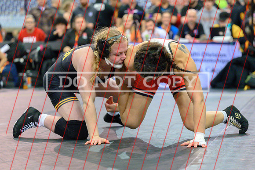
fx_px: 828
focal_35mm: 117
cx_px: 146
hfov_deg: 17.5
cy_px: 78
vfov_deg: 11.7
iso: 4500
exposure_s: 1/800
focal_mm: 94
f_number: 2.8
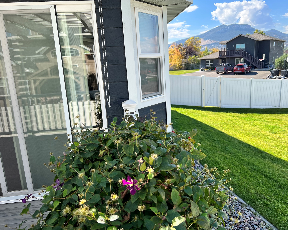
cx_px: 149
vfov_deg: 51.5
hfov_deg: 62.2
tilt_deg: -12.4
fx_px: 239
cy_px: 118
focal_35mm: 28
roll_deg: +3.6
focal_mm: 5.7
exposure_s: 1/1531
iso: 50
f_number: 1.5
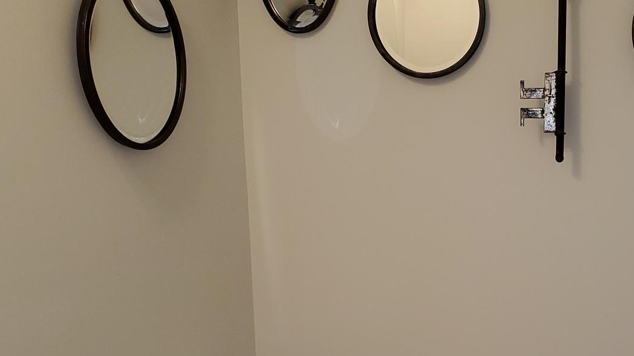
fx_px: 924
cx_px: 501
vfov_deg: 21.2
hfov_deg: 36.6
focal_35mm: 55
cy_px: 337
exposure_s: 1/60
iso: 80
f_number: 2.4
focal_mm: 4.3
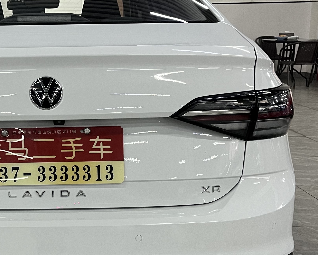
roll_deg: +0.4
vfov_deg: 24.2
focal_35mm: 63
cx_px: 35
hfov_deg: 28.9
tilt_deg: -14.1
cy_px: 146
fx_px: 593
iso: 160
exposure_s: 1/50
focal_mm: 5.1
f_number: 1.6
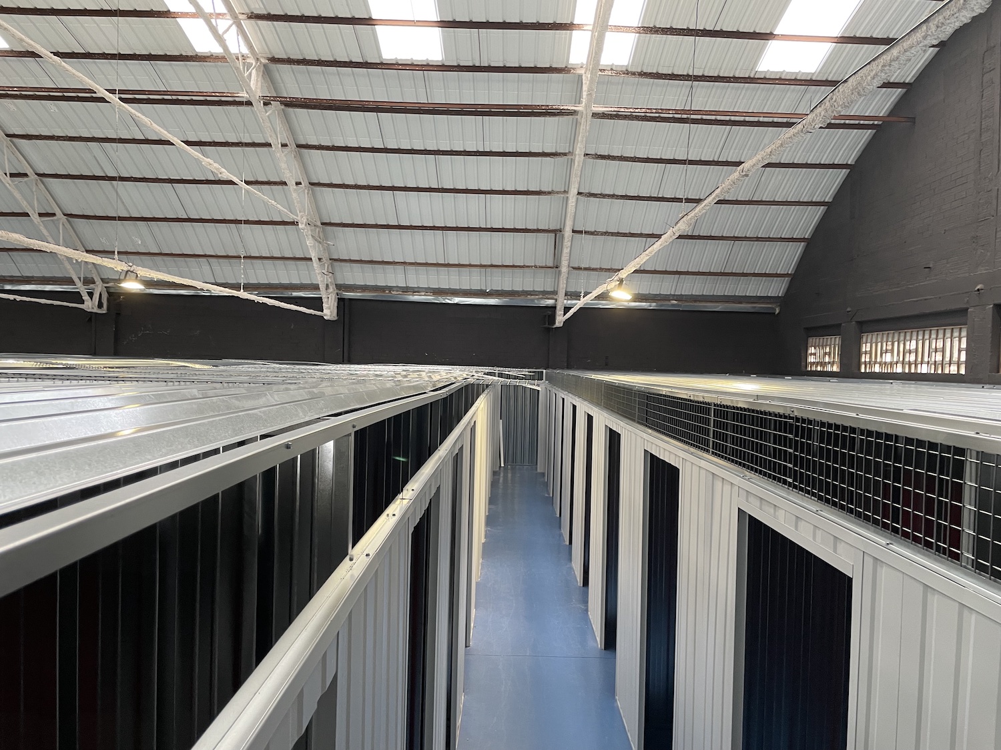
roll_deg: +0.7
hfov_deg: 67.3
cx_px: 500
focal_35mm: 26
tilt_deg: -1.4
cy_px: 375
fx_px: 752
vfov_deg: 53.1
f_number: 1.6
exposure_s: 1/50
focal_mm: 4.2
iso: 100
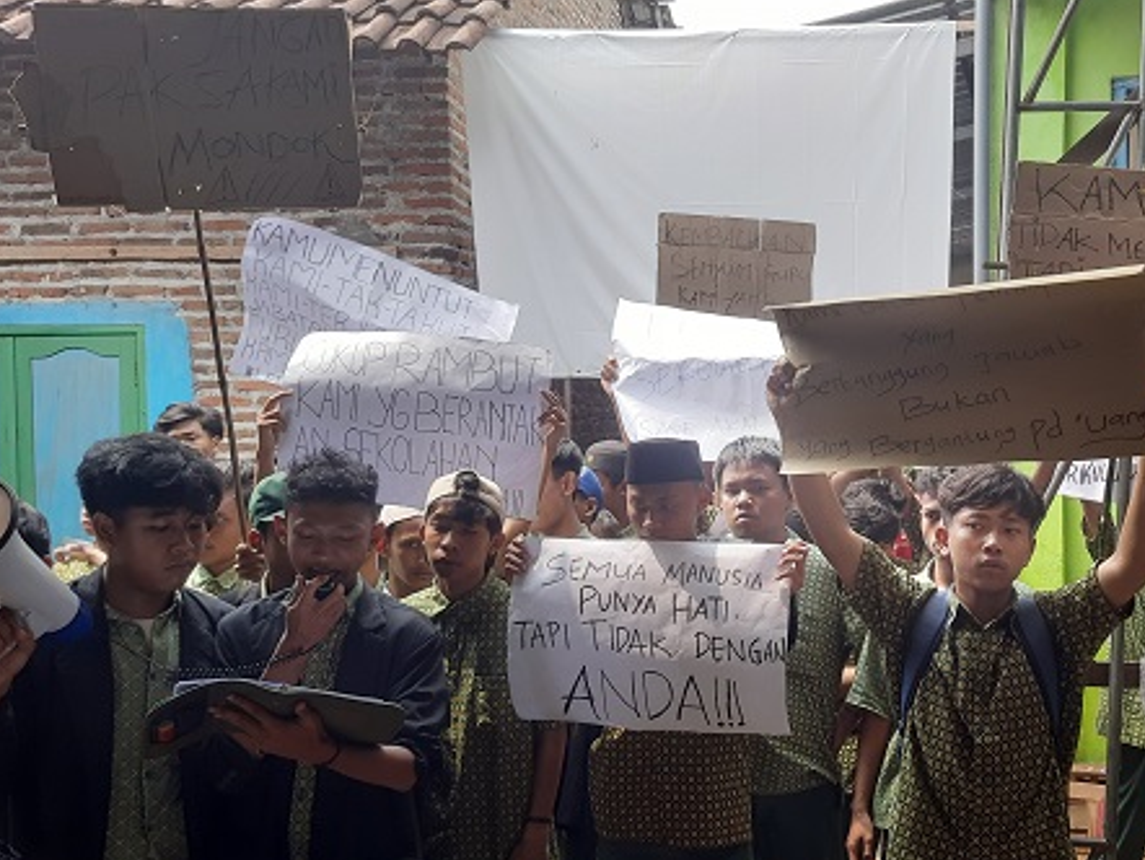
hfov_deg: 47.8
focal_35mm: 38
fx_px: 1258
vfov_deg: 37.7
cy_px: 501
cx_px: 798
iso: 32
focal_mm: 5.23
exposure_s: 1/100
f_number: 1.8
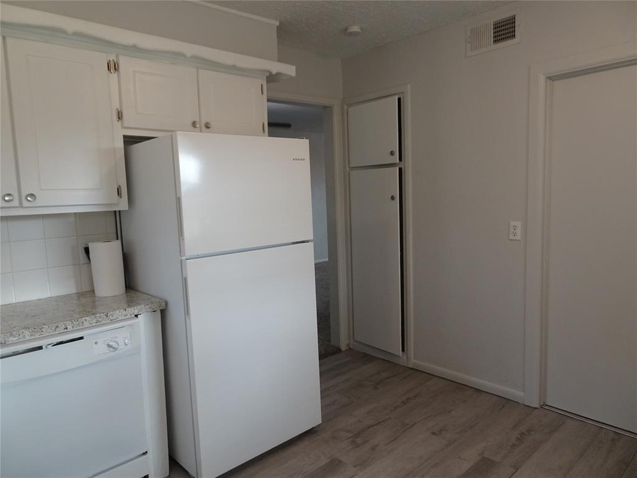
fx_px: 442
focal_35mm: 24
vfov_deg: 56.8
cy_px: 239
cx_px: 318
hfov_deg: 71.6
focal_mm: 4.1
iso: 160
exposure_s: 1/30
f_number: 3.5
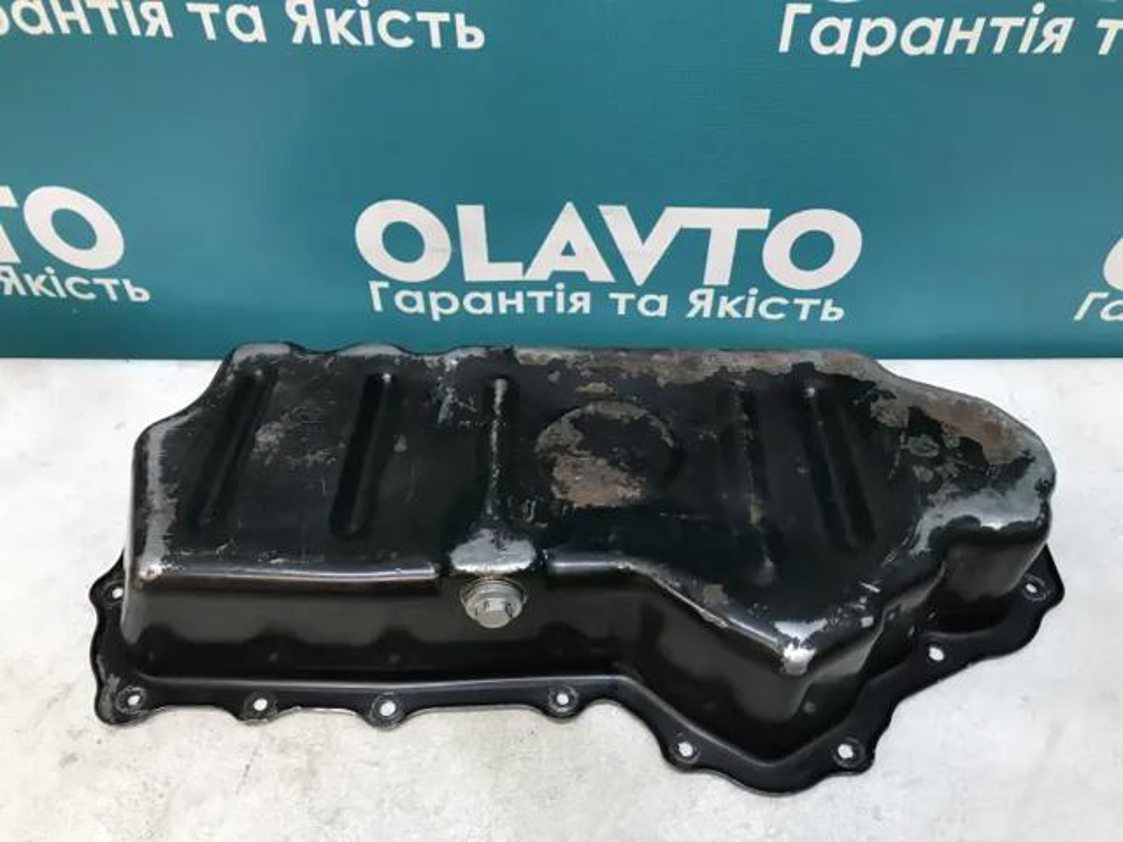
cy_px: 421
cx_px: 562
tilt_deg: -47.7
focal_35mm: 28
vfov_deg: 49.7
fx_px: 908
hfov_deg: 63.4
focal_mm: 3.99
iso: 40
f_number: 1.8
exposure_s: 1/33
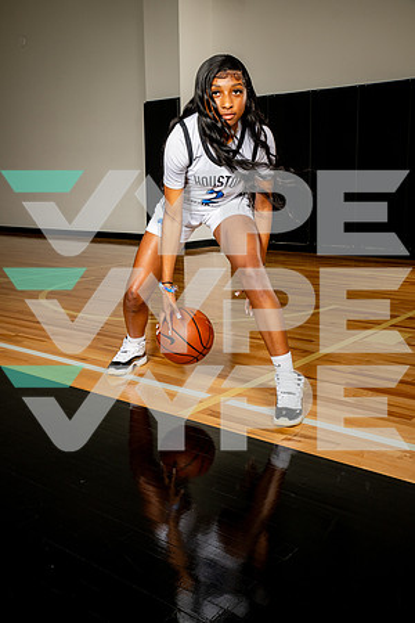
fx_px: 622
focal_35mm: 36
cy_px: 312
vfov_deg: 53.1
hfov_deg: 36.9
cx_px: 208
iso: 250
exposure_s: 1/500
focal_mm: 36
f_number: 8
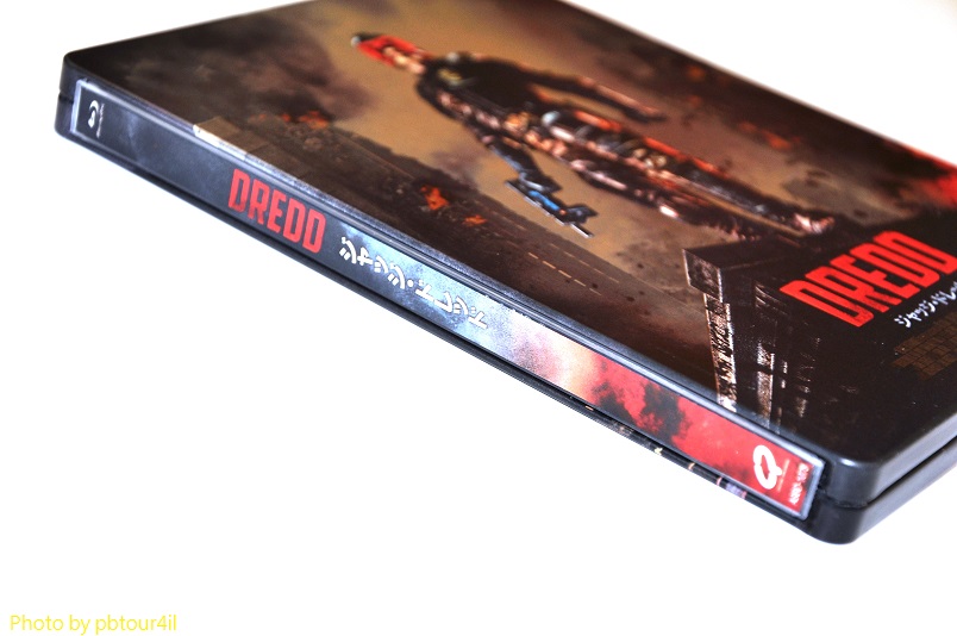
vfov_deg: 14.7
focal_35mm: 93
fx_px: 2469
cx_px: 478
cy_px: 318
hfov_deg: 21.9
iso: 200
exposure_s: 1/30
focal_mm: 62
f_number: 5.6
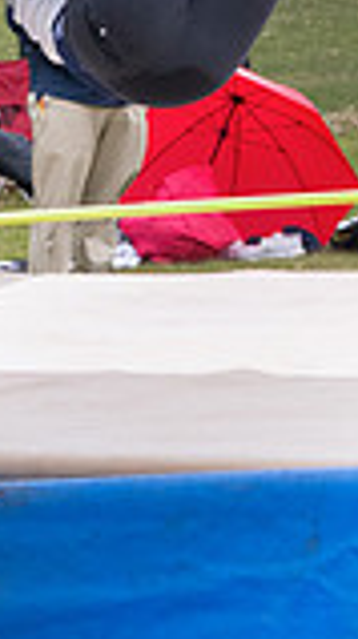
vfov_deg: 6.9
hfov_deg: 3.9
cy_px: -165
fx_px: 5268
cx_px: 187
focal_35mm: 311
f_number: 4.5
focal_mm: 70
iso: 2000
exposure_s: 1/2000
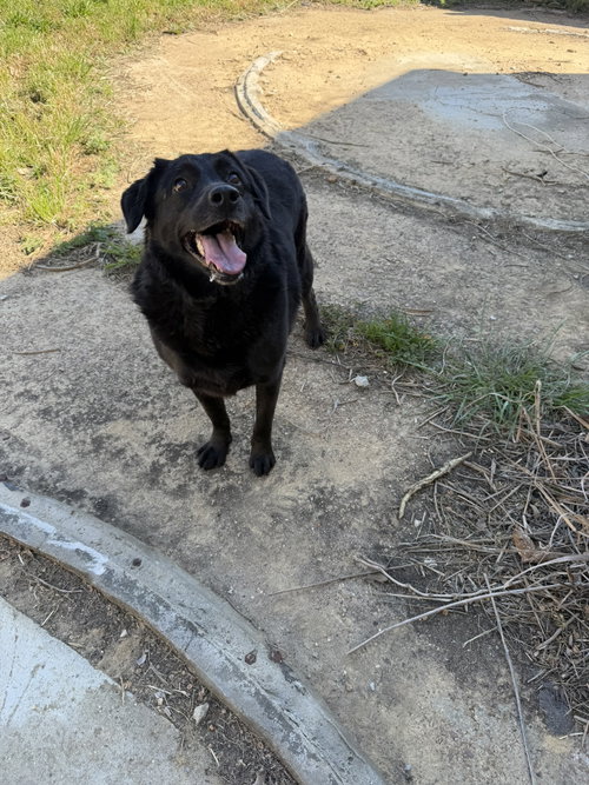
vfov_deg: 71.6
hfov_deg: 56.8
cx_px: 294
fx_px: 545
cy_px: 392
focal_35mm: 24
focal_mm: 6.76
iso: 100
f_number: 1.78
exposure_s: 1/1139
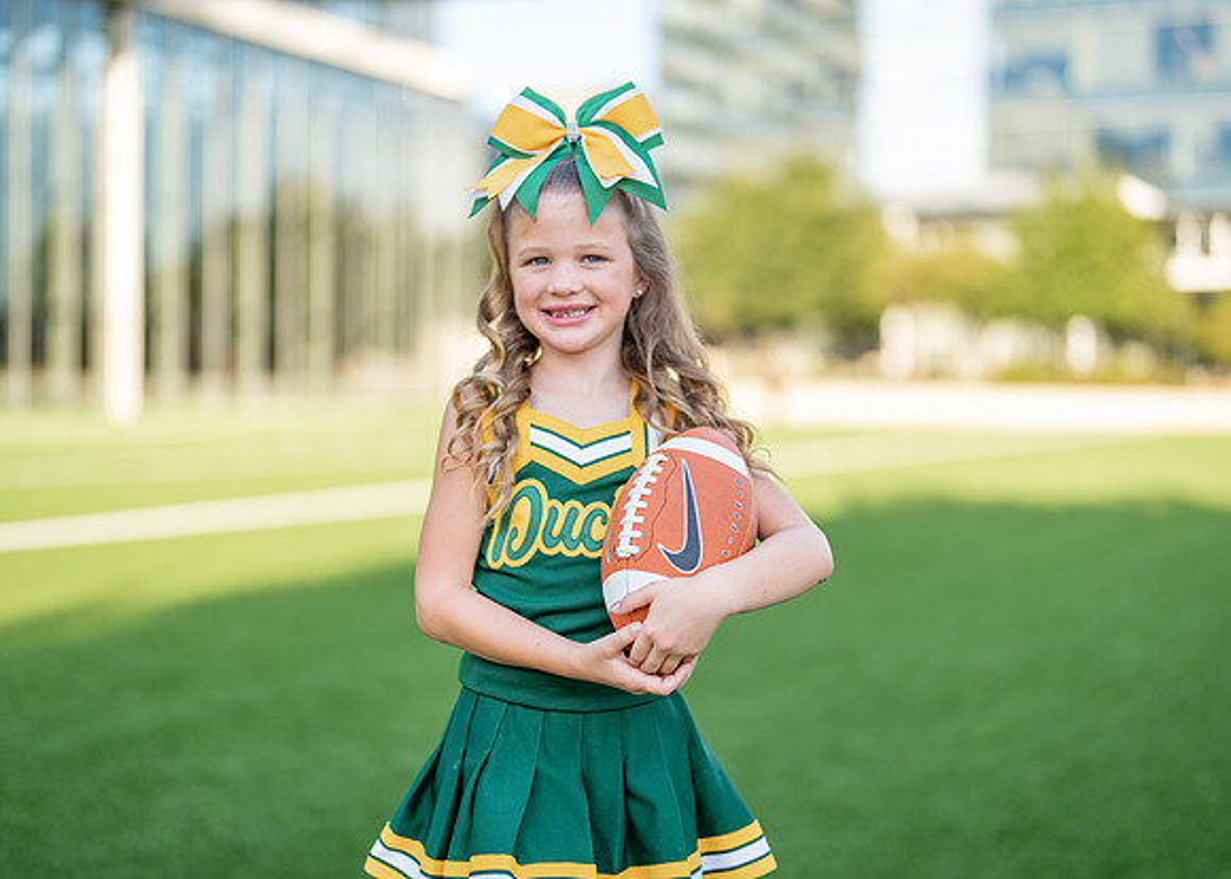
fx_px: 1831
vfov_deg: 27.0
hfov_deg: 37.2
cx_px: 616
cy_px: 440
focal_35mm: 52
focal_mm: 50
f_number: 1.2
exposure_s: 1/1250
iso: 100
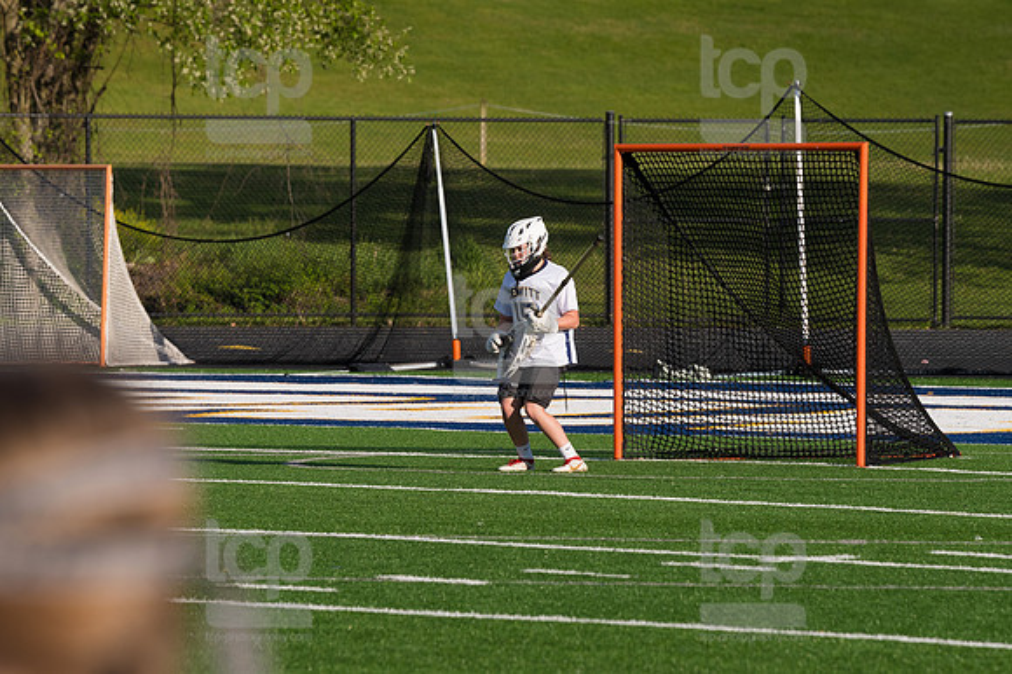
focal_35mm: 300
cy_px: 337
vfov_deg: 4.6
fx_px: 8428
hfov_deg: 6.9
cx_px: 506
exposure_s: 1/1600
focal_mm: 200
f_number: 5.6
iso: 250
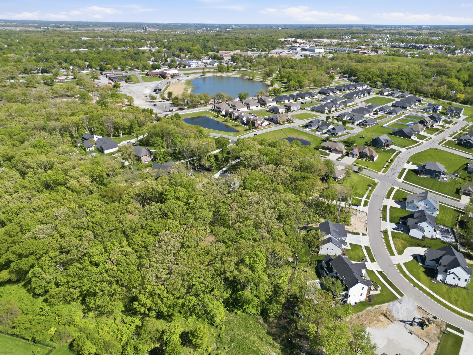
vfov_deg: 56.8
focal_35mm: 24
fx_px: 328
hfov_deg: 71.6
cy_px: 178
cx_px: 236
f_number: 1.7
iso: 120
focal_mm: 6.7
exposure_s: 1/2500
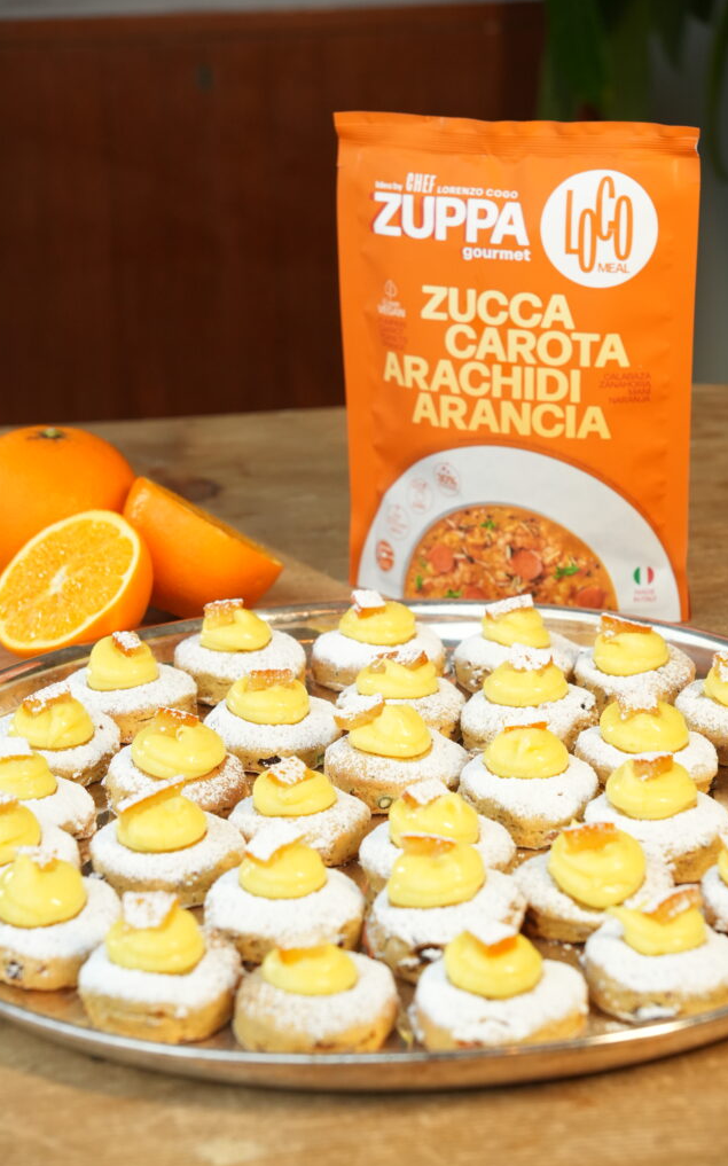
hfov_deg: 16.9
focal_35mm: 77
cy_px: 585
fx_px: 2446
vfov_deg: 26.8
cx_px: 355
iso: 800
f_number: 5
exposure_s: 1/100
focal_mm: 50
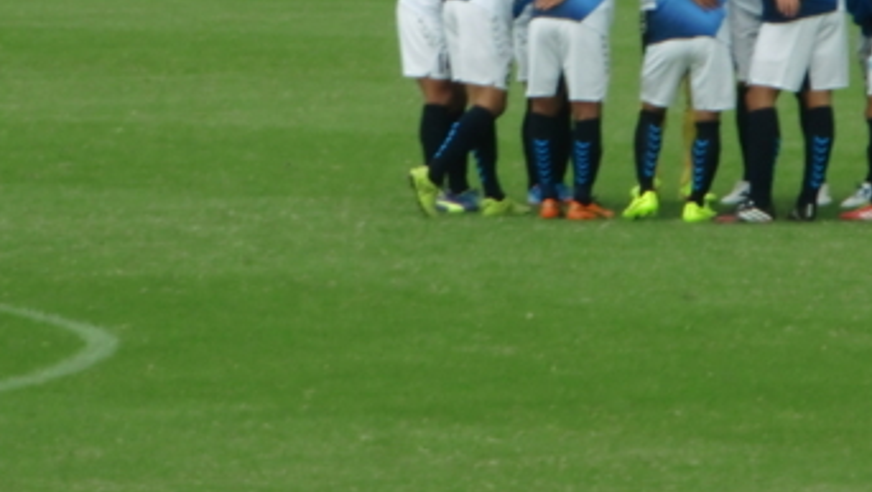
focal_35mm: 611
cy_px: 10
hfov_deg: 3.5
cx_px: 645
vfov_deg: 2.0
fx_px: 14139
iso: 125
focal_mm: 43
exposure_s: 1/250
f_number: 5.8
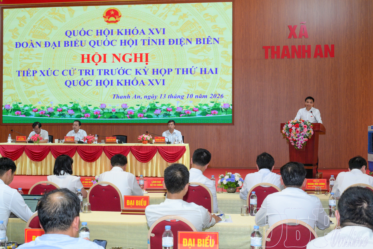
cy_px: 124
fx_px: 445
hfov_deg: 45.4
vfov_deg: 31.2
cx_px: 186
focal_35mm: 43
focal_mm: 43
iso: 2000
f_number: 7.1
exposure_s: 1/200
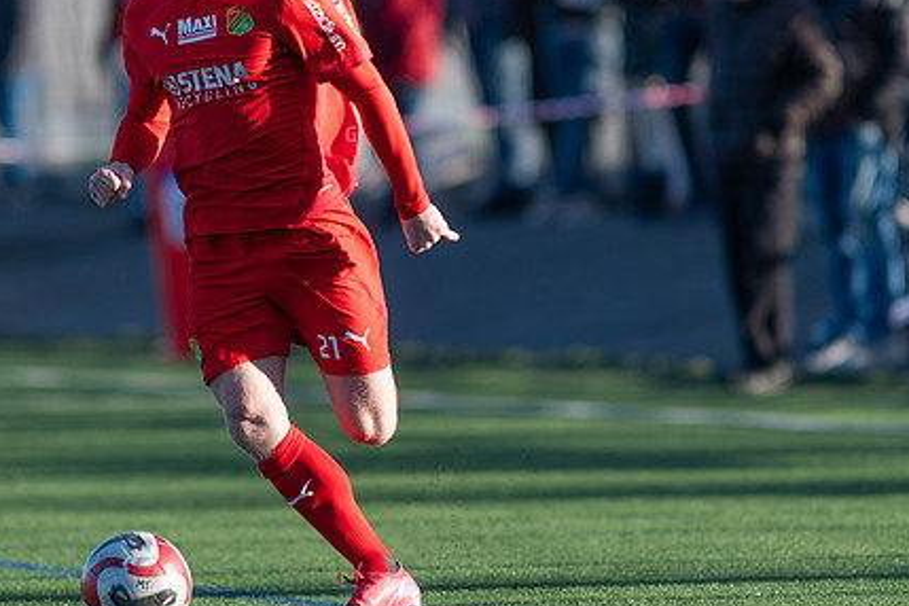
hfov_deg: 3.4
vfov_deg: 2.3
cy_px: 228
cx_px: 337
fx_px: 15376
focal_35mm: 609
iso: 160
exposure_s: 1/1250
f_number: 3.2
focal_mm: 300
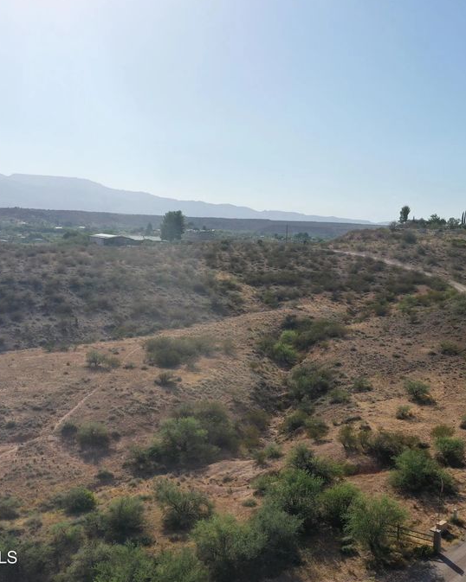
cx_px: 361
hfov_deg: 36.3
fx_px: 690
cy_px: 289
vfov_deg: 45.8
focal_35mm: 40
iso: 100
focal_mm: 10.26
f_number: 4
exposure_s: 1/1600
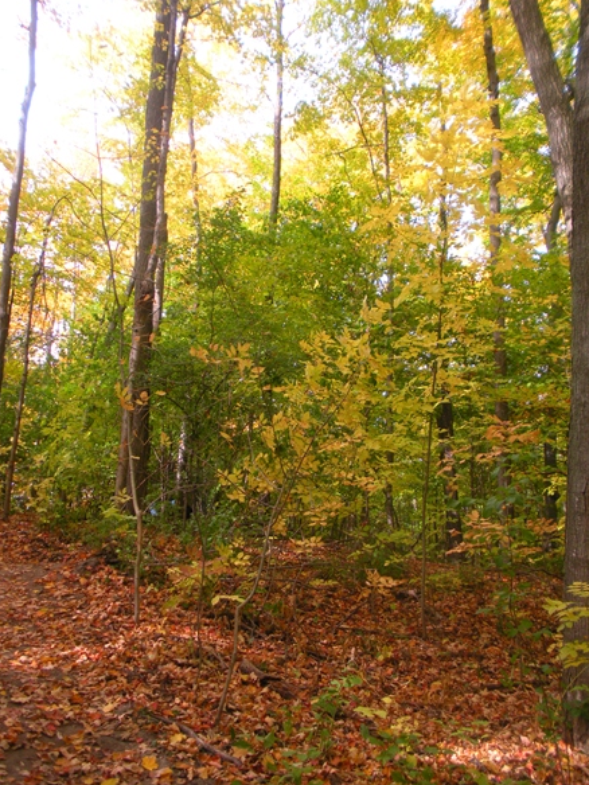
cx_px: 297
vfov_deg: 50.1
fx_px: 839
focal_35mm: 37
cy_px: 397
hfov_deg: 38.7
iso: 121
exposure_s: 1/132
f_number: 3.5
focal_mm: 6.3
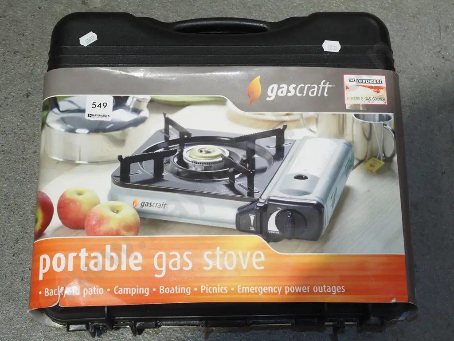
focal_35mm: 70
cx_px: 227
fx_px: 918
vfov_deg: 21.0
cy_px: 170
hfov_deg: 27.8
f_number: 5.6
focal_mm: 35
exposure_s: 1/100
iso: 1600
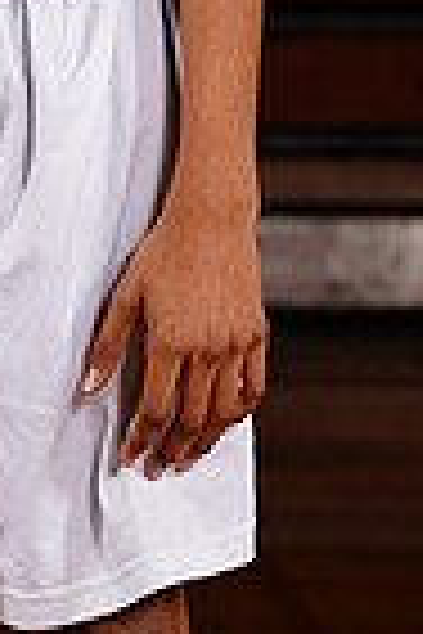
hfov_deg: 2.2
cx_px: -20
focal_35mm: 615
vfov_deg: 3.3
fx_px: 10839
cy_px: -373
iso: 200
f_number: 9
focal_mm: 150
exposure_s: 1/200
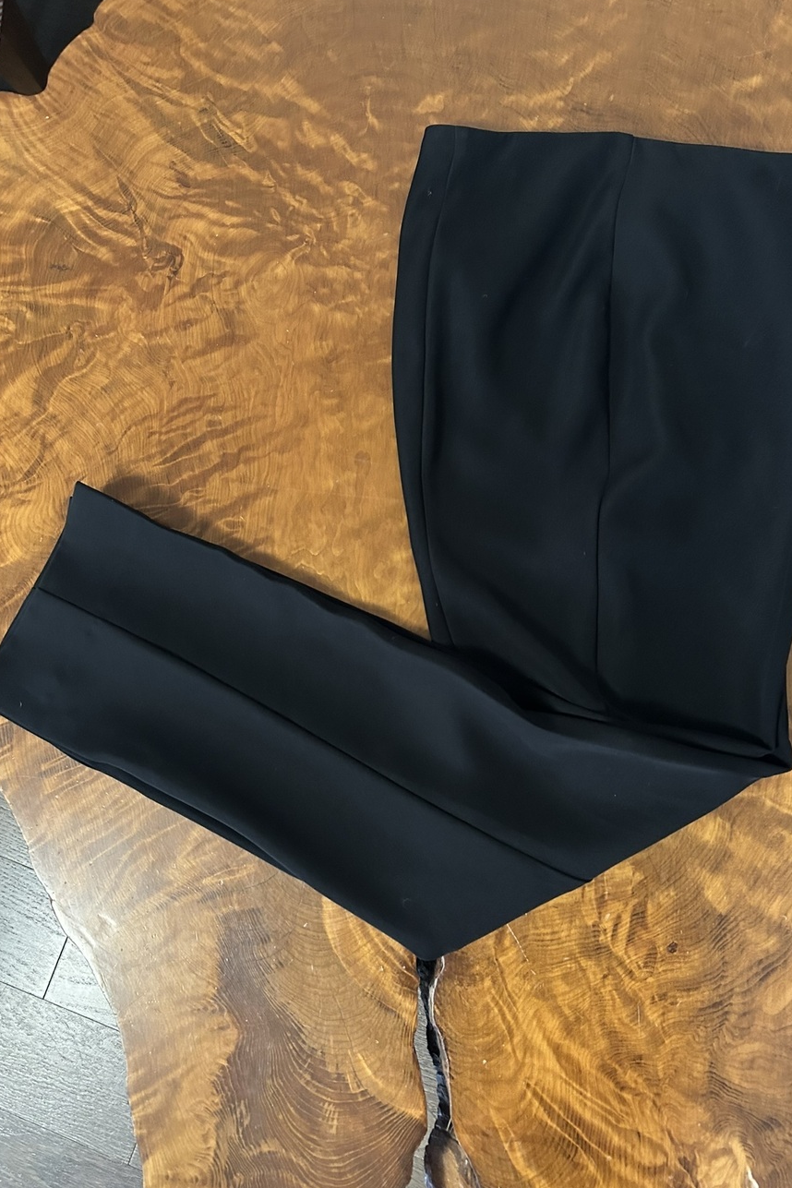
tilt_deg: -83.0
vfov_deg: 65.5
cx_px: 450
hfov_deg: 46.3
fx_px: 924
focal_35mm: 28
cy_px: 598
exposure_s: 1/30
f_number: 1.5
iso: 500
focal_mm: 5.7
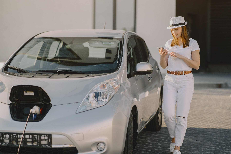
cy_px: 77
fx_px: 545
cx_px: 116
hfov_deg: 23.9
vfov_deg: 16.1
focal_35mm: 85
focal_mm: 85
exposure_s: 1/2500
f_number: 1.8
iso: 200
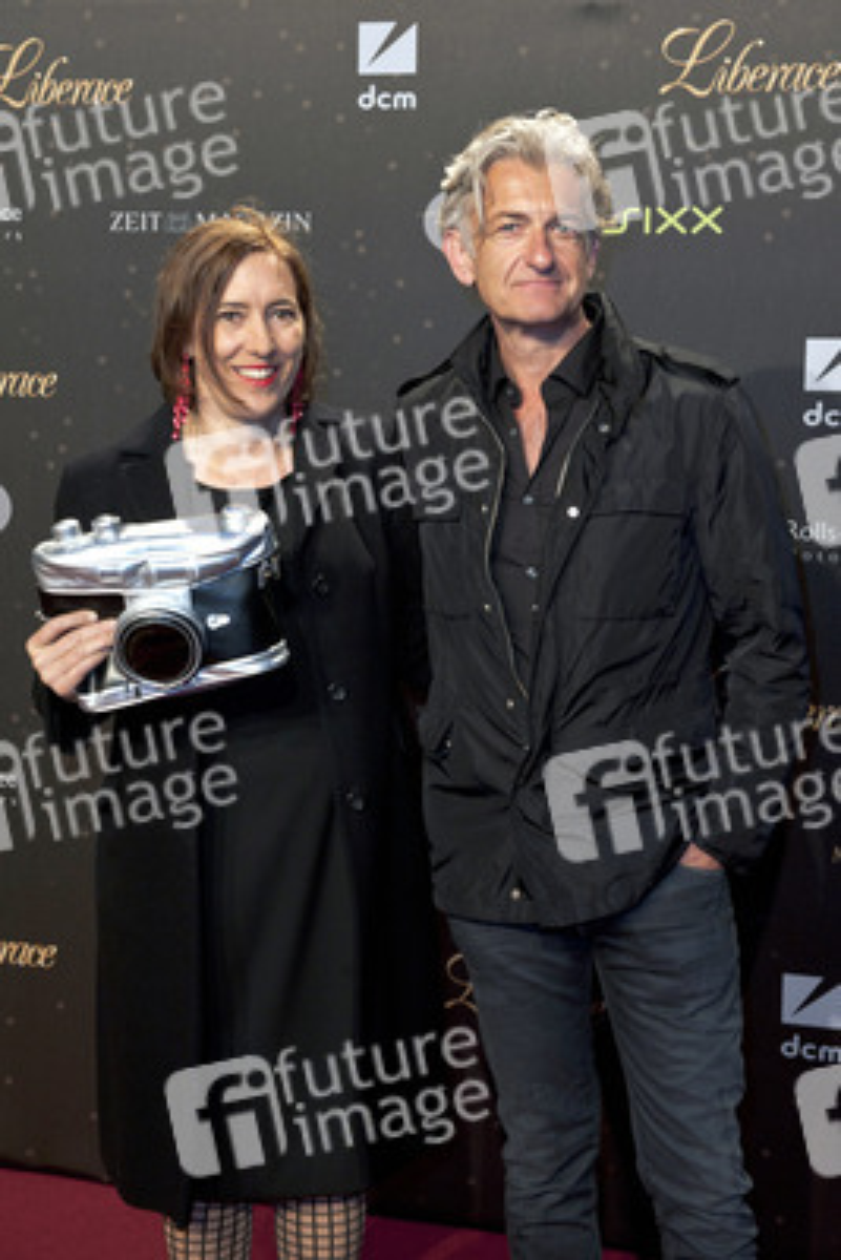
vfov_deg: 36.2
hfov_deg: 24.6
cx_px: 420
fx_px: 1925
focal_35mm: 55
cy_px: 630
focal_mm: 55
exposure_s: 1/100
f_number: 5.6
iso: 1250
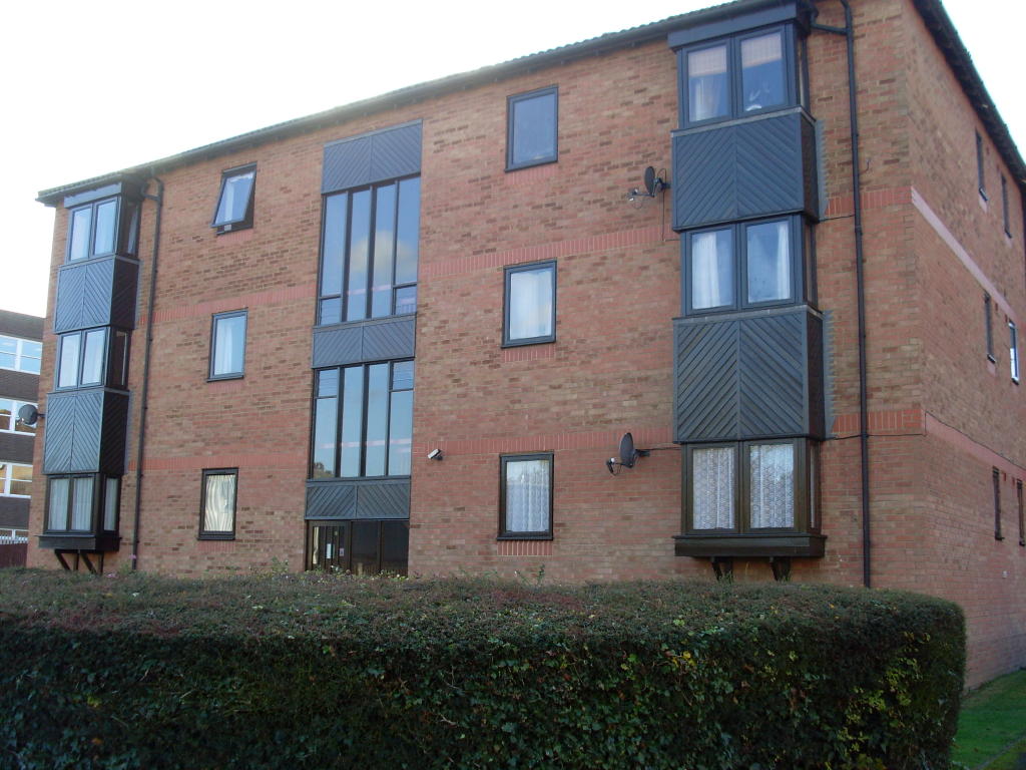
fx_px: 1126
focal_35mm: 38
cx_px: 513
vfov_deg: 37.7
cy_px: 385
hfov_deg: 49.0
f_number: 3
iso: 80
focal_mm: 6.3
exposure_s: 1/250
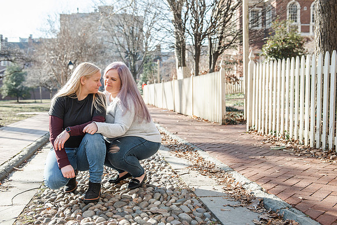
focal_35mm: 46
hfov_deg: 42.8
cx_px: 170
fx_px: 430
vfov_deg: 29.3
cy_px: 108
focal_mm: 44
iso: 400
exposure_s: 1/1000
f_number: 4
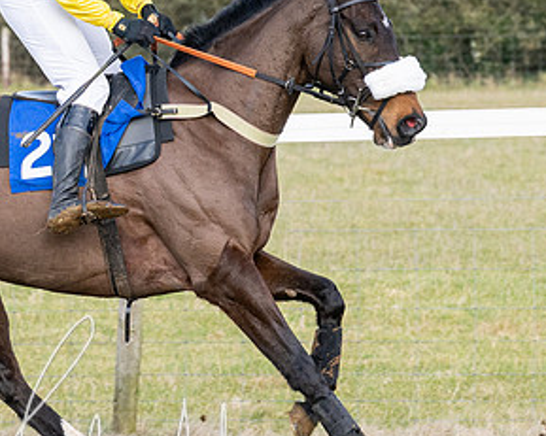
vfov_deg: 3.4
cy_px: 261
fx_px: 7431
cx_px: 267
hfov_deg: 4.2
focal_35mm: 460
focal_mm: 115
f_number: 5
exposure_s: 1/800
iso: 400
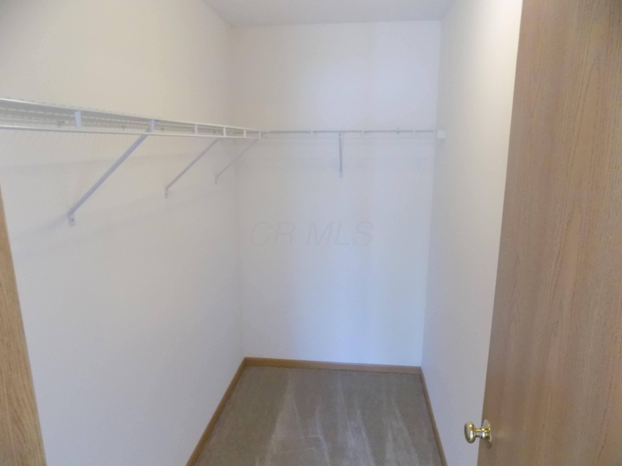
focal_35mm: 23
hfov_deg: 73.9
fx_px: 413
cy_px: 233
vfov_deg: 58.9
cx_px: 311
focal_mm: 4
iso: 400
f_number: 3.1
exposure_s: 1/15
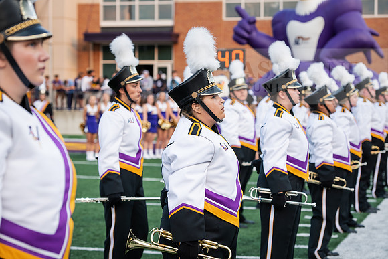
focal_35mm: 100
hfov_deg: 20.4
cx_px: 194
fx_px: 1078
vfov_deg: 13.7
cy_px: 130
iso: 640
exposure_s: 1/500
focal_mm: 100
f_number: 5
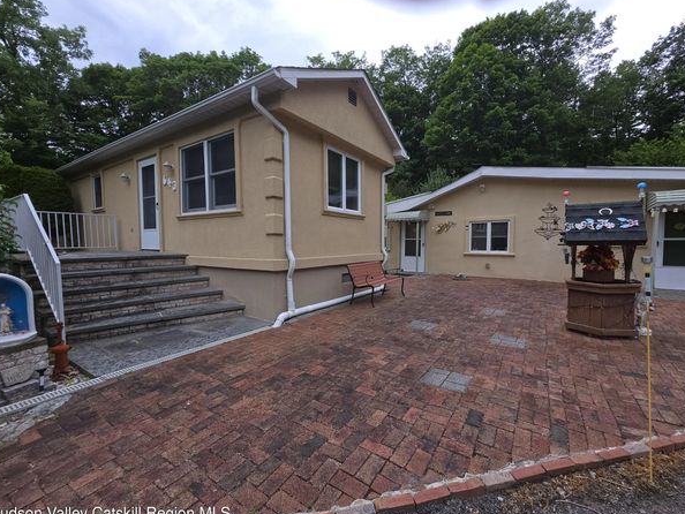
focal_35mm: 14
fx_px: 277
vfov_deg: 85.7
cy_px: 262
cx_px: 356
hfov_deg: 102.0
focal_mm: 2.2
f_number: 1.9
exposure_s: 1/167
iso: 16
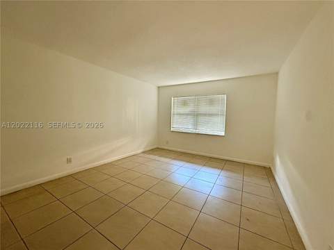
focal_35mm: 14
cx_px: 167
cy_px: 125
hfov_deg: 102.1
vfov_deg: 85.7
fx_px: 135
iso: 500
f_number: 2.2
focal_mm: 2.22
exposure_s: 1/60
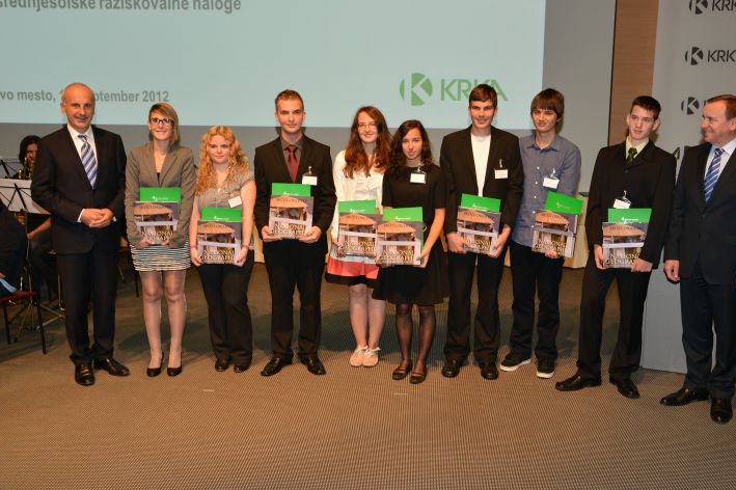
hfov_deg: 54.4
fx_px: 715
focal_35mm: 35
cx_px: 390
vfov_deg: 37.8
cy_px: 227
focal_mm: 31
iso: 1000
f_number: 5
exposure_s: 1/125
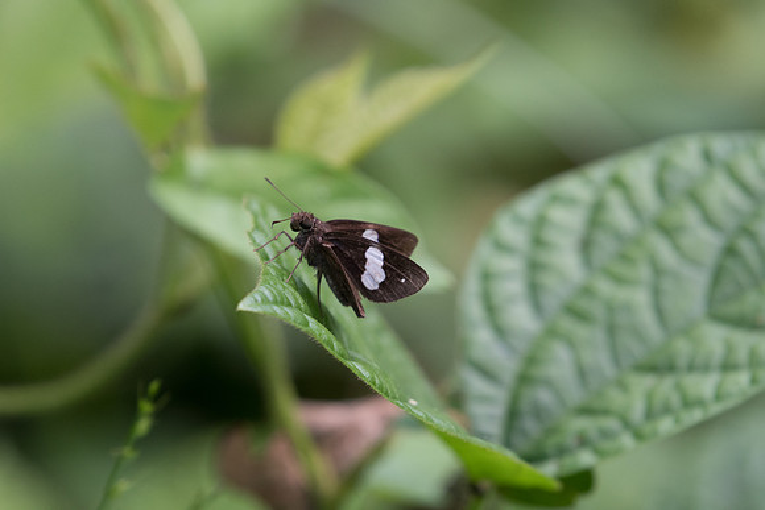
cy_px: 255
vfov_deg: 2.3
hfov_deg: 3.4
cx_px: 382
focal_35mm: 600
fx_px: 12752
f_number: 6.3
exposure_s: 1/200
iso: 800
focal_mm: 400
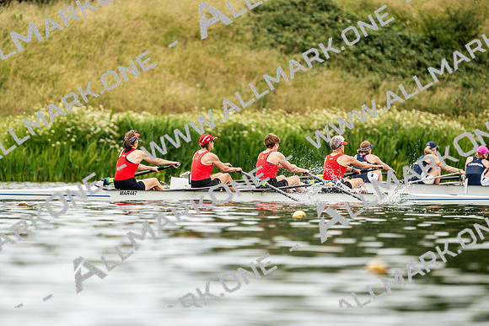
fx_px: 8152
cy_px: 163
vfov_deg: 2.3
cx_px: 244
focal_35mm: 600
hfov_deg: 3.4
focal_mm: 600
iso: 640
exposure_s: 1/2000
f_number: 6.3
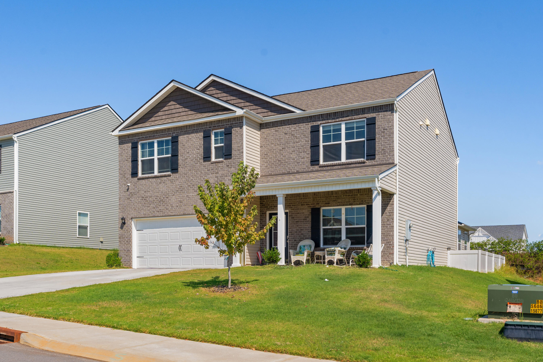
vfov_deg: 37.9
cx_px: 272
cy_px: 181
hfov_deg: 54.4
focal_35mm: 35
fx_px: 528
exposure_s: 1/1000
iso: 320
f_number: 7.1
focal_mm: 35
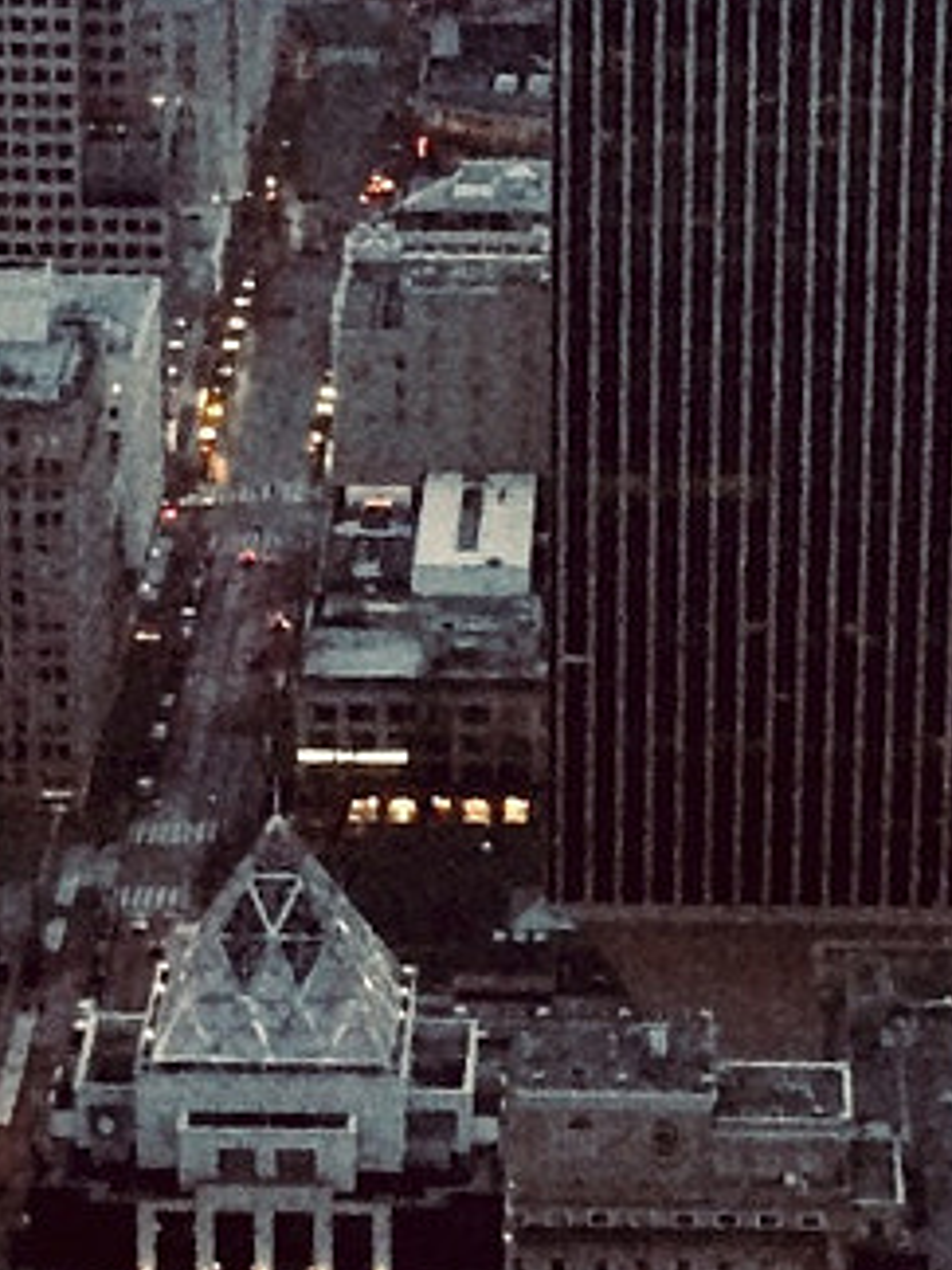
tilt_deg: -20.1
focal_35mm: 143
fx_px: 5244
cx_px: 646
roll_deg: -3.1
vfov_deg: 13.8
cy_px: 631
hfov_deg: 10.4
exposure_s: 1/17
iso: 320
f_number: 2.2
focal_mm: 4.15
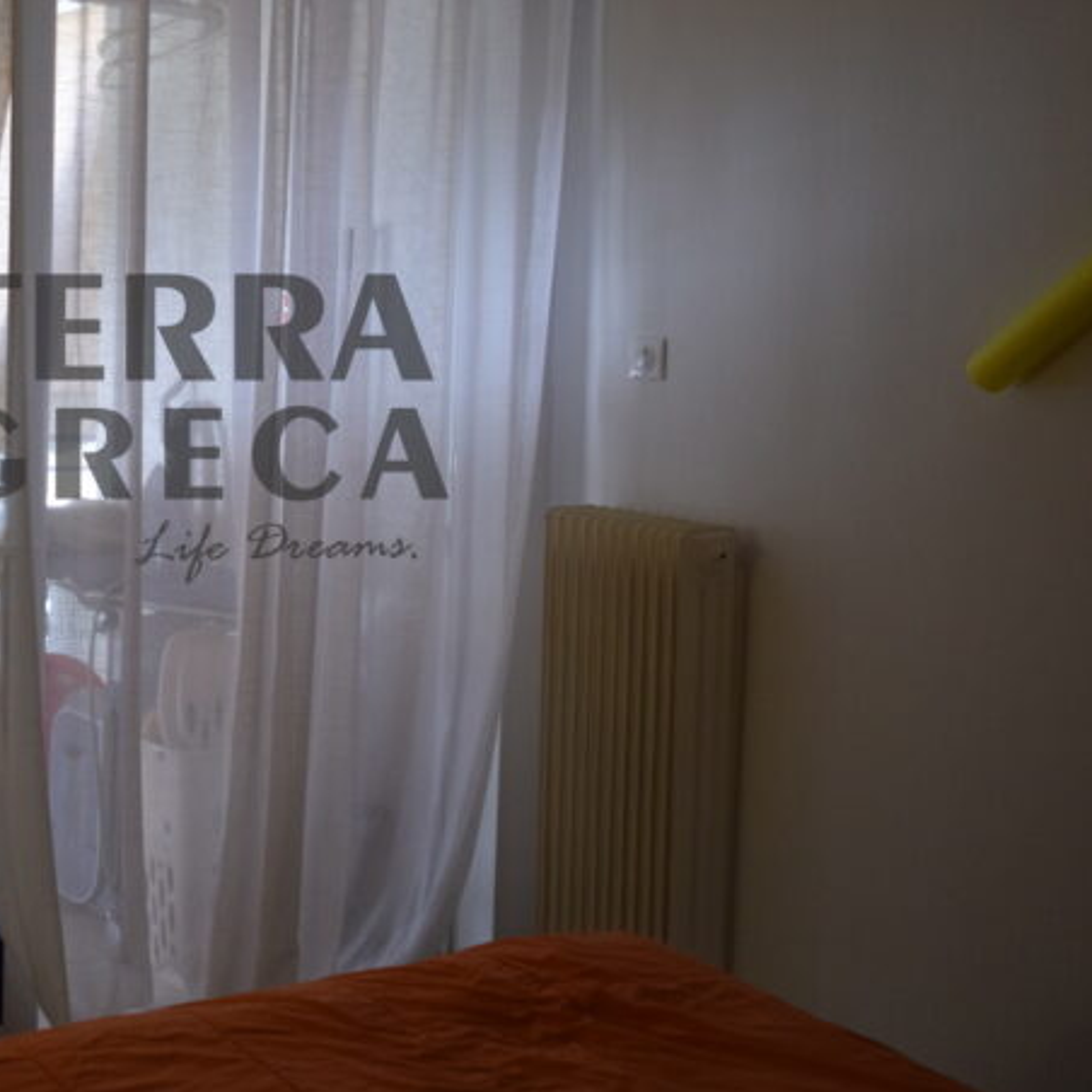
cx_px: 97
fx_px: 1856
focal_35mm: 52
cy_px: 417
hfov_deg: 31.2
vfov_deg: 32.6
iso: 800
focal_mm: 18
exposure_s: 1/60
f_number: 3.5
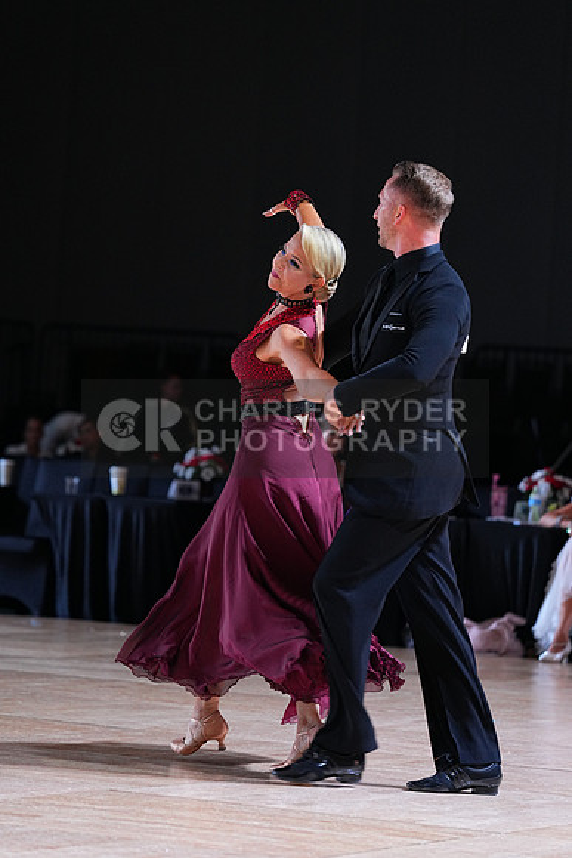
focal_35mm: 159
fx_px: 3787
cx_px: 286
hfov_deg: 8.6
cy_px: 429
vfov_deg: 12.9
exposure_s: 1/400
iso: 2000
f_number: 4
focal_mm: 159
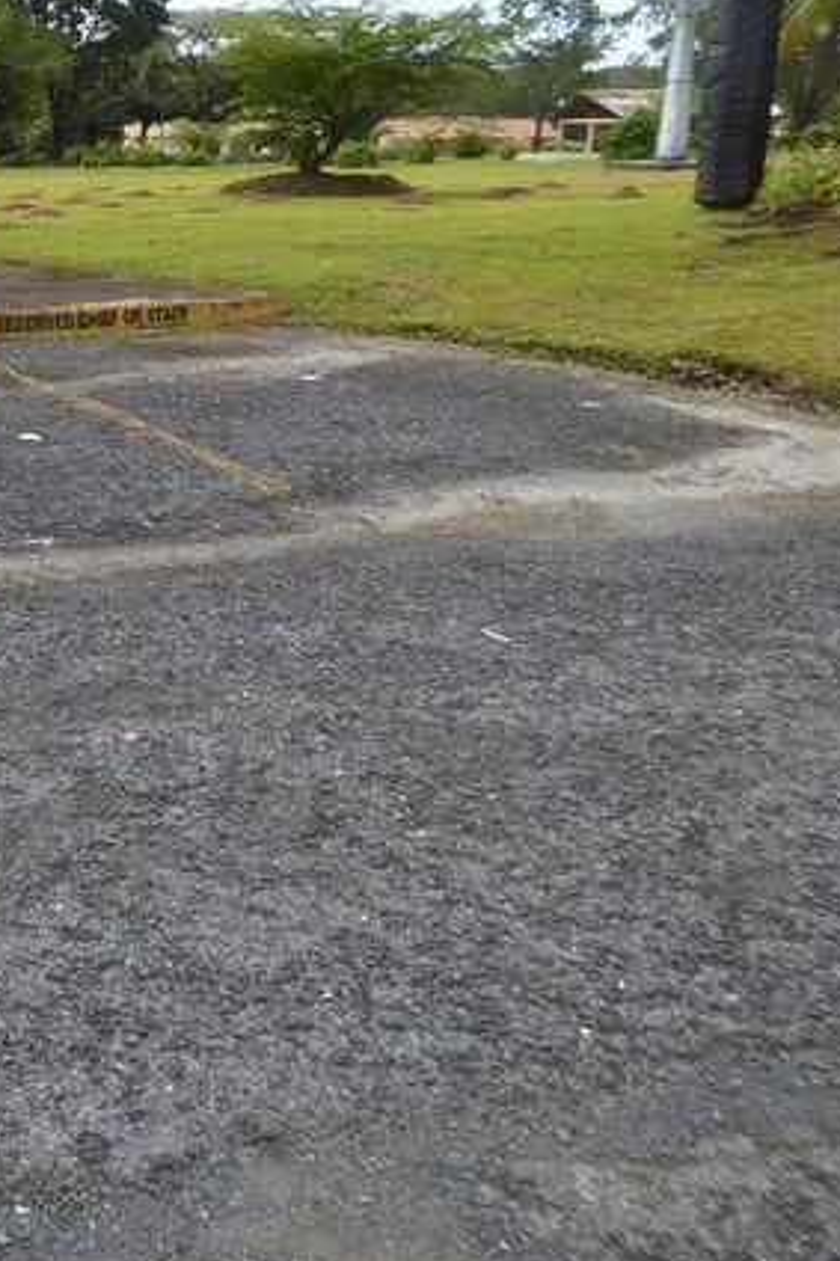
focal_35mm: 49
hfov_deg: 23.4
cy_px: 481
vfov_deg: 40.1
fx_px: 1716
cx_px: -327
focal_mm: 4.3
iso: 80
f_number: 3.3
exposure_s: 1/400
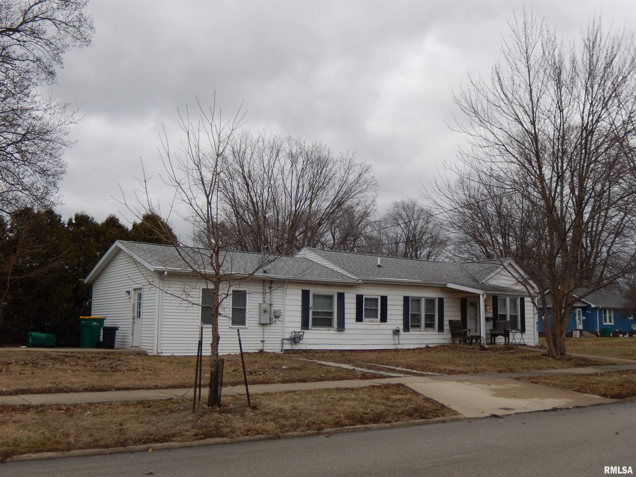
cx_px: 318
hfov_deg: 51.4
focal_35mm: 36
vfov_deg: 39.7
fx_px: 661
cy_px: 238
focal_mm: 6.5
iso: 125
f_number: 4
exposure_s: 1/400
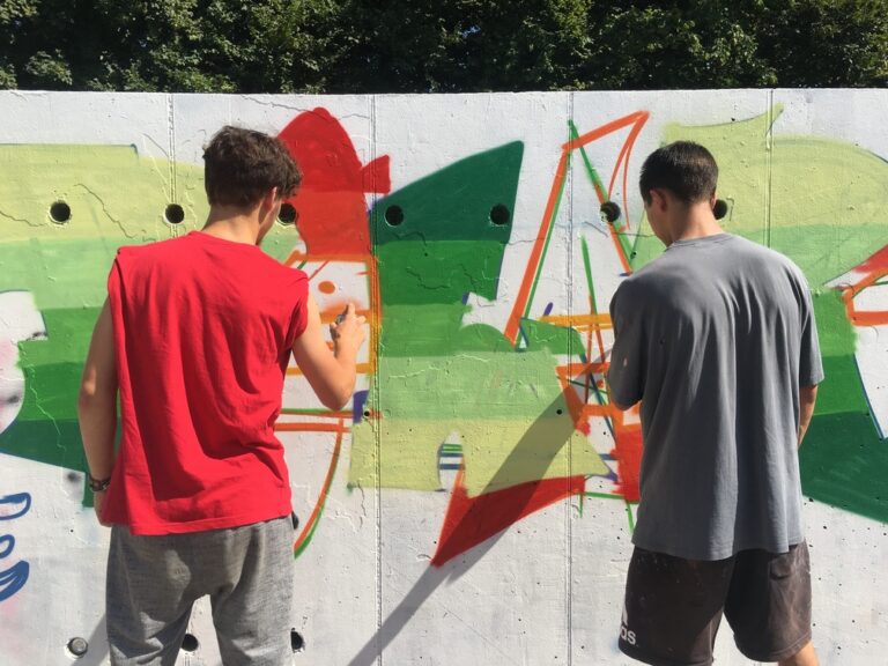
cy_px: 333
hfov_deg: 61.7
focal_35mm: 29
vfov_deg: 48.2
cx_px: 444
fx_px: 744
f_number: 2.2
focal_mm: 4.15
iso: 25
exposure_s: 1/1451
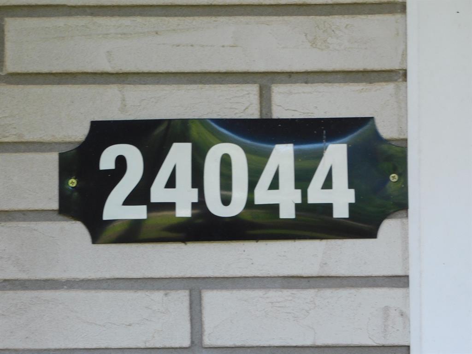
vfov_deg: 8.7
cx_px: 236
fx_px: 2318
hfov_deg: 11.6
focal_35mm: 170
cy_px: 177
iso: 160
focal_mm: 30.1
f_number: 5.3
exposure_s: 1/30
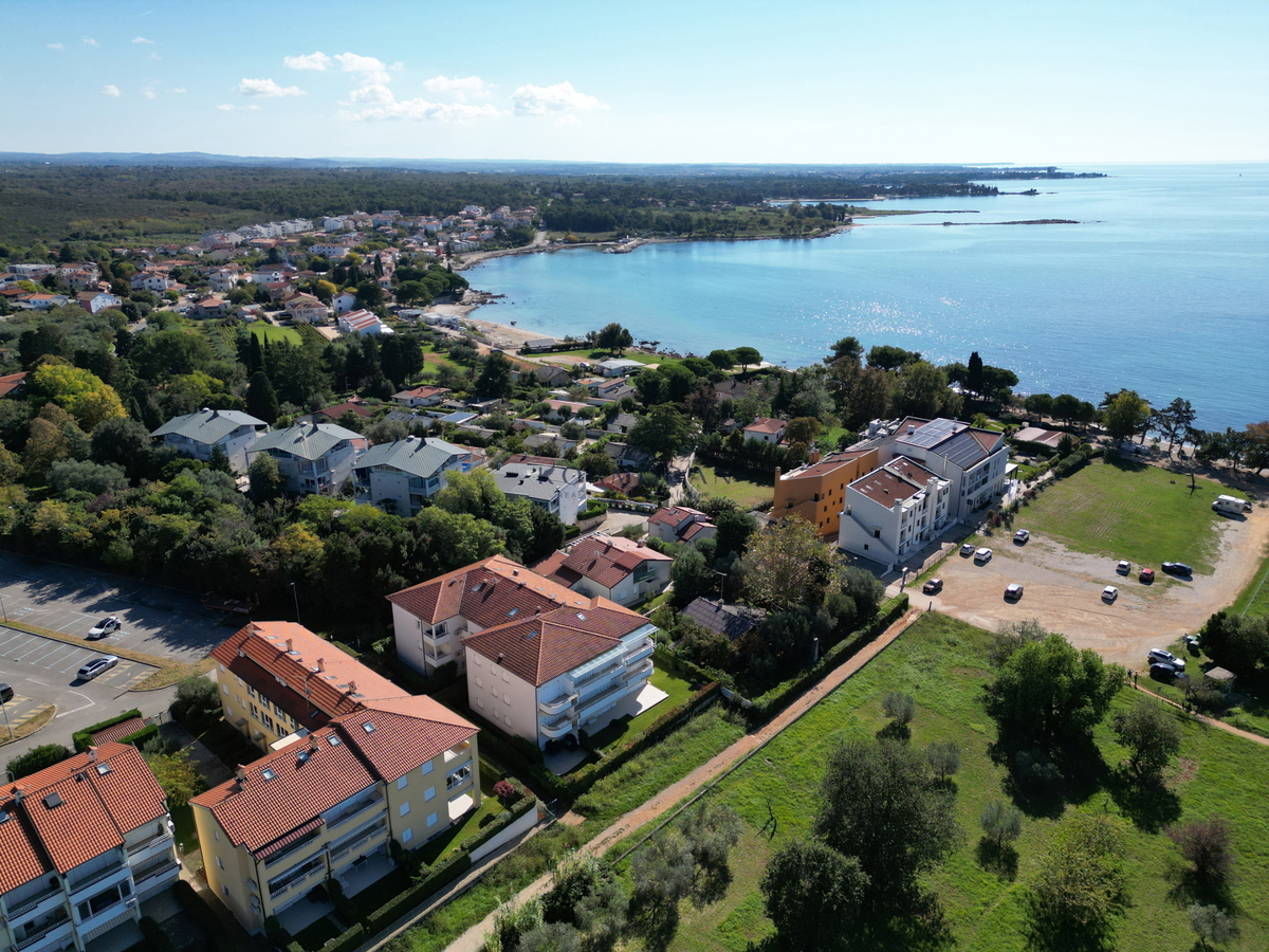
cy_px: 476
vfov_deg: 56.8
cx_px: 634
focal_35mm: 24
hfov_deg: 71.6
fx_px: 880
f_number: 1.7
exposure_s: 1/3200
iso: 110
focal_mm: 6.72
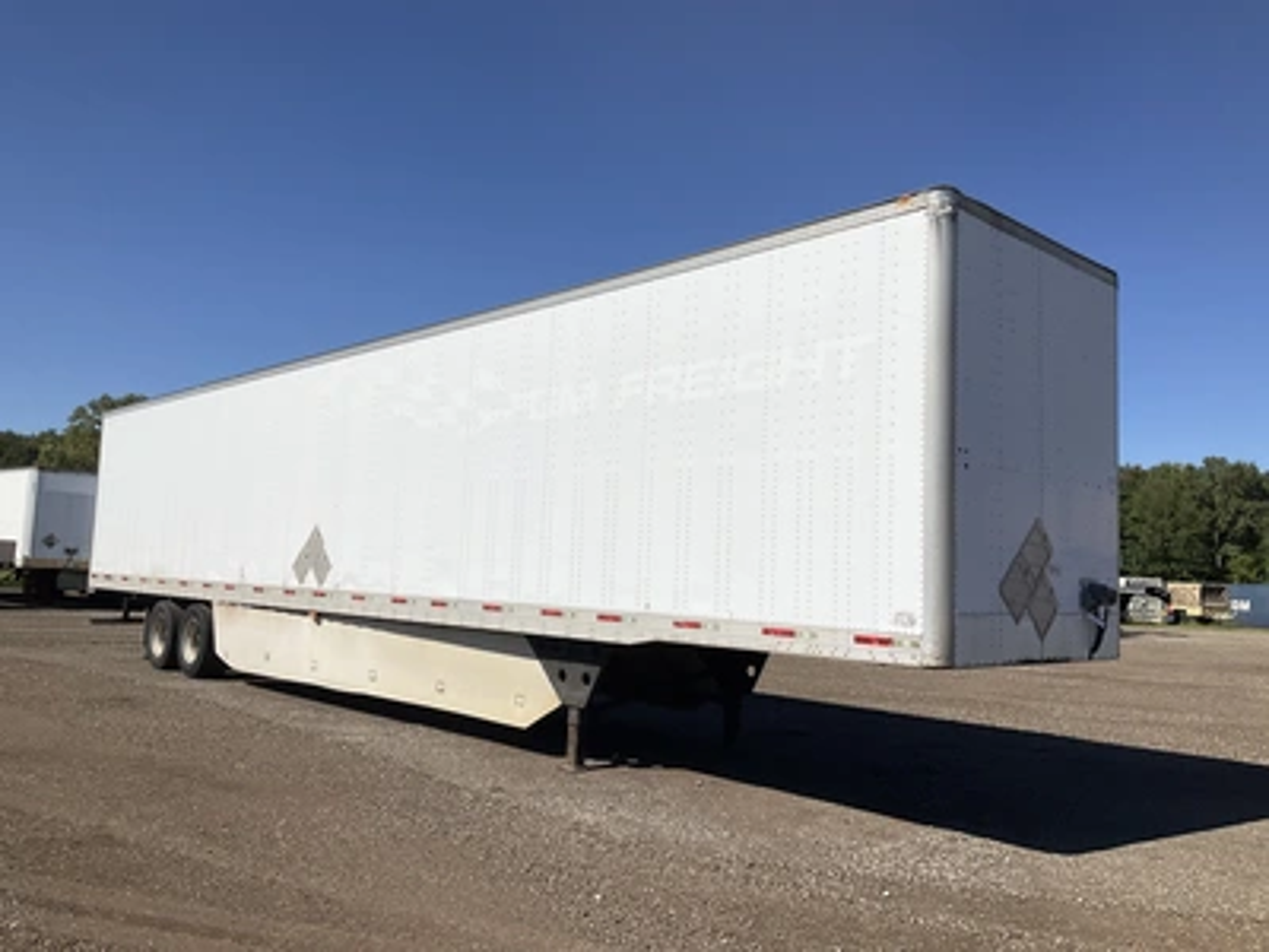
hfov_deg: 61.7
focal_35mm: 29
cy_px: 476
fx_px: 1063
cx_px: 634
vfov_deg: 48.2
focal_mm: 3
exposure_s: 1/5814
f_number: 1.8
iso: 25
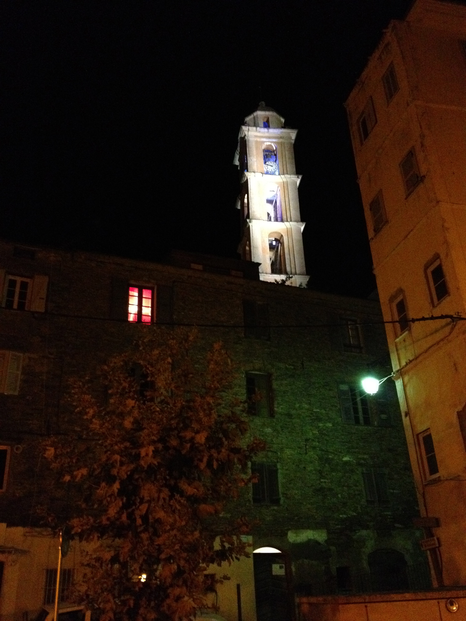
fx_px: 628
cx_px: 233
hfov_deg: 40.7
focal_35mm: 35
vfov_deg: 52.6
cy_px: 310
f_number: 2.4
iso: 800
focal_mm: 4.28
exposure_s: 1/15
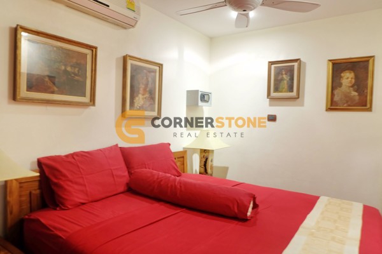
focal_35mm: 24
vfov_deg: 53.1
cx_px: 191
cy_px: 127
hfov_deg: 73.7
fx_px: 255
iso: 200
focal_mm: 16
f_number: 3.5
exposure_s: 1/4
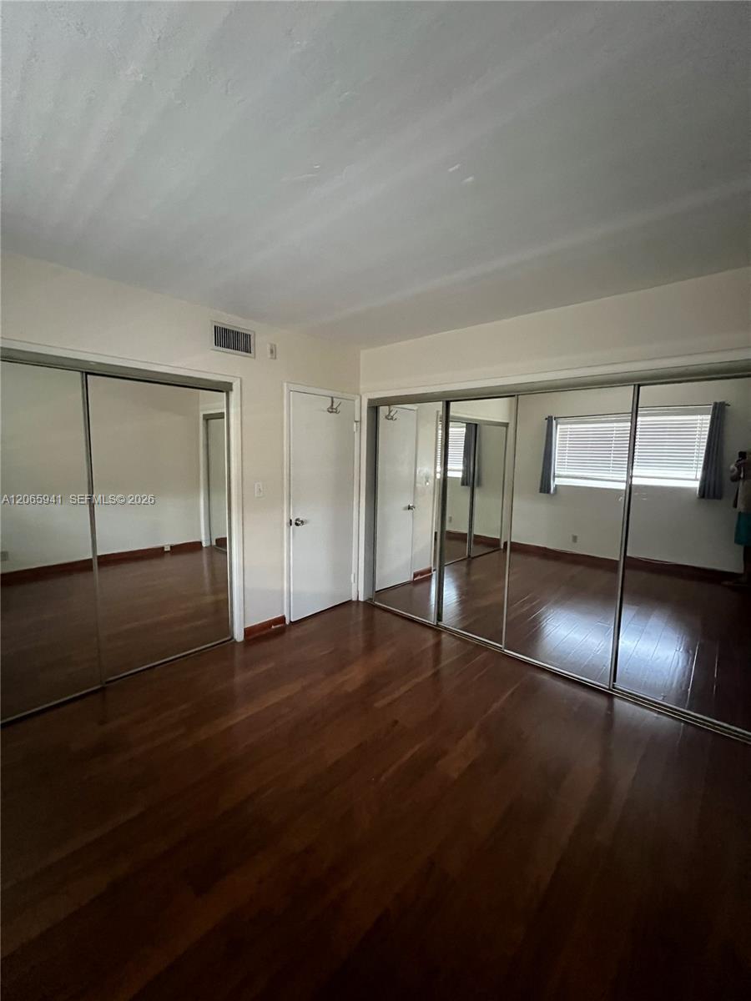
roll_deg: -1.0
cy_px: 500
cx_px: 376
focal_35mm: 13
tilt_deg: -5.7
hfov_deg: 89.9
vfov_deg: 106.2
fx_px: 376
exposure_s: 1/48
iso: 1000
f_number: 1.8
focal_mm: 1.57
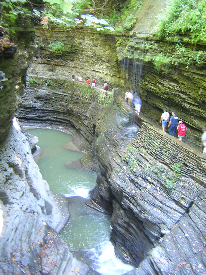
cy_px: 138
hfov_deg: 39.7
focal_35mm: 36
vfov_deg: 51.4
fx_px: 286
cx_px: 103
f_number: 2.6
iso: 124
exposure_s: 1/3.7
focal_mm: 4.7
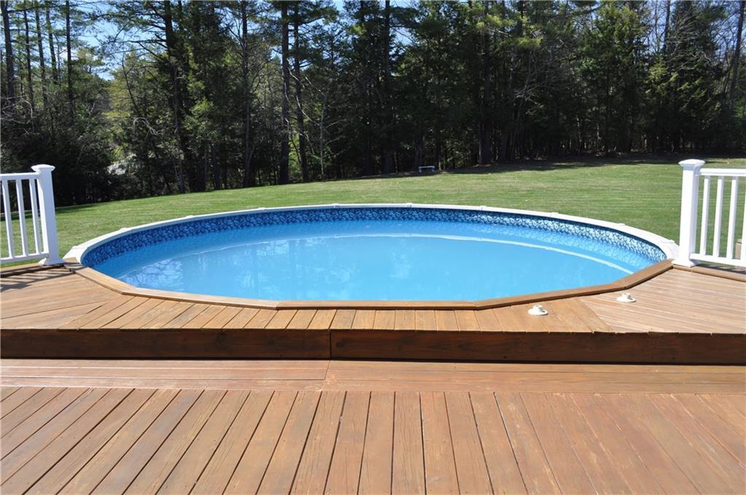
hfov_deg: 67.5
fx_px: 559
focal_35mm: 27
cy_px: 248
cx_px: 373
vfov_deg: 47.8
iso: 200
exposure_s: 1/320
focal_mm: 18
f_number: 9
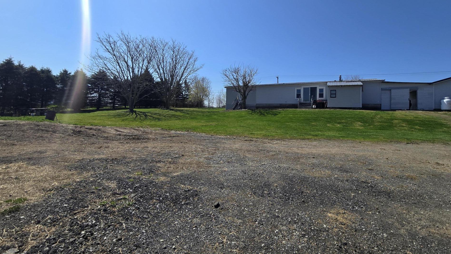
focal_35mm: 15
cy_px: 110
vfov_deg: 70.2
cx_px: 226
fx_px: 179
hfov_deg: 103.0
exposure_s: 1/3309
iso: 50
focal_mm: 2.2
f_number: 2.2
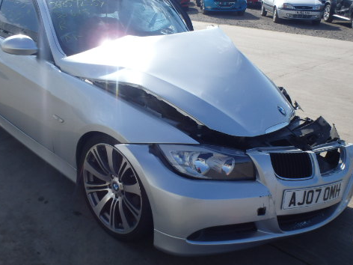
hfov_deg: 48.9
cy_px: 114
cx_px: 157
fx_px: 388
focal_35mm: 38
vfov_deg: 37.6
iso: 125
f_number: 11
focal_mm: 5
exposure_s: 1/100
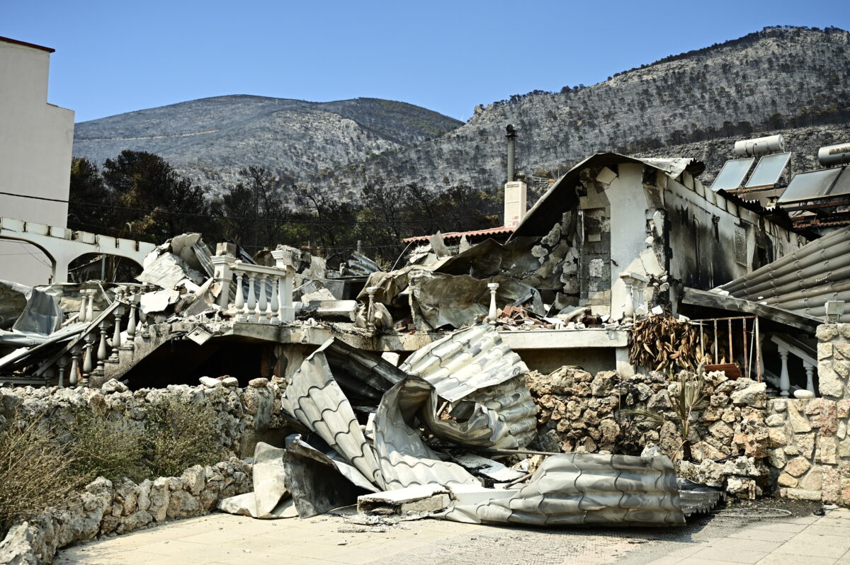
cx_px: 425
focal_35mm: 39
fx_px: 920
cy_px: 282
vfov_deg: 34.2
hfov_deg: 49.6
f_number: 4
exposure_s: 1/6400
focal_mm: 39
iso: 500
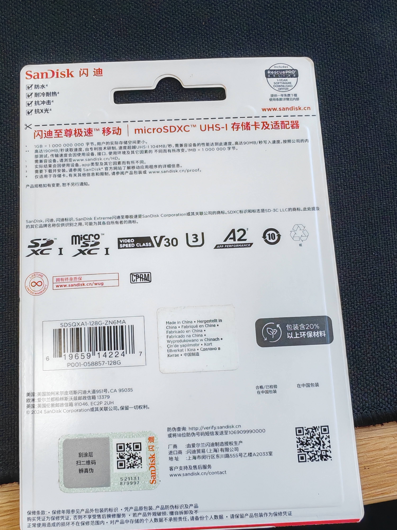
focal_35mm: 27
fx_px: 413
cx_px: 198
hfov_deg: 51.4
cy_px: 265
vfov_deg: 65.3
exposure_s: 1/100
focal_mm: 1.96
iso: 200
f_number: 2.2
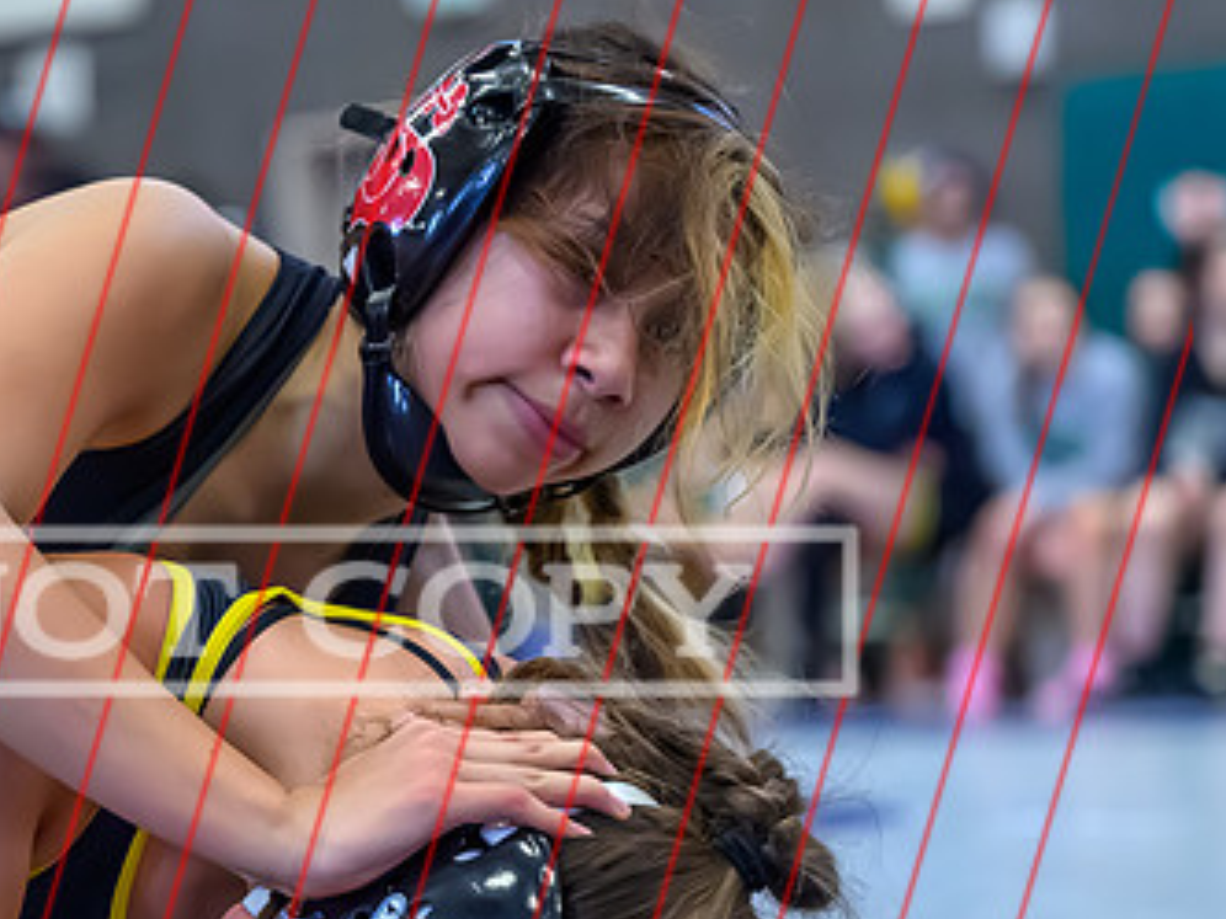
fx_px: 5348
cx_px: 395
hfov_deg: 13.1
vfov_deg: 9.8
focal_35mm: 151
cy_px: 713
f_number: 2.8
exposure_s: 1/640
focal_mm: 70
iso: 8000
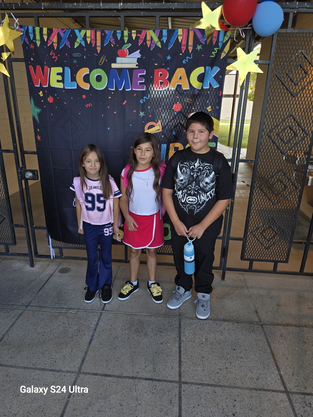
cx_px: 156
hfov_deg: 58.9
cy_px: 208
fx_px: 277
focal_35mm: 23
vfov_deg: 73.9
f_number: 1.7
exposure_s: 1/120
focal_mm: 6.3
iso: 25
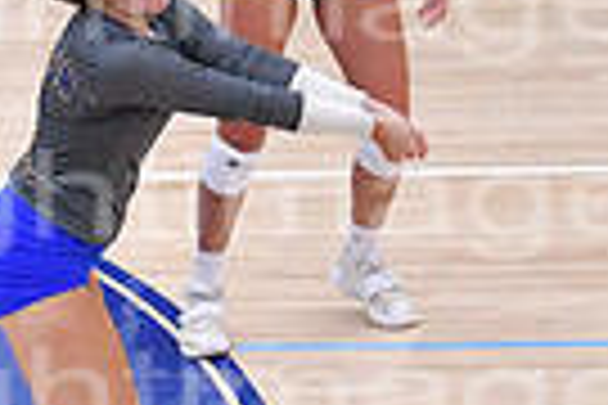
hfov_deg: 3.7
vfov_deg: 2.5
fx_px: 9389
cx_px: 113
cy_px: 304
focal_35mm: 556
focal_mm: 86
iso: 6400
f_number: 3.2
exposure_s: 1/1000
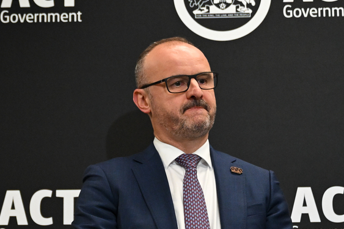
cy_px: 114
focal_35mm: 96
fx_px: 917
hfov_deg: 21.2
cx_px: 130
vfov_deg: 14.2
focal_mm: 60
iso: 4000
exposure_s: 1/800
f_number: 2.8
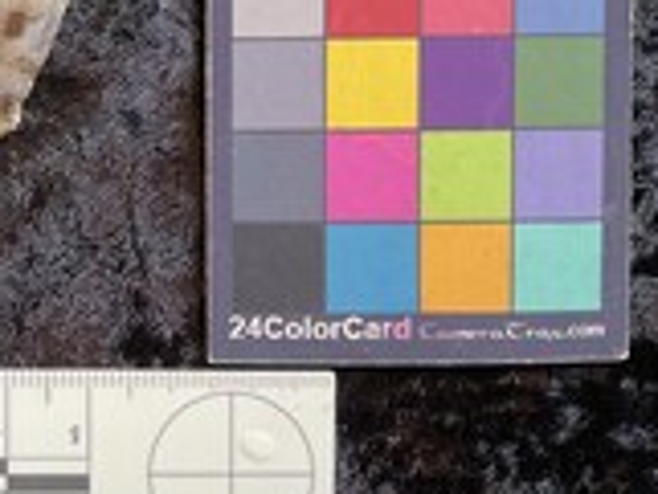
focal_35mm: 63
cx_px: -29
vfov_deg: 23.0
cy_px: 108
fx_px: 1198
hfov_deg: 28.4
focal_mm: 3
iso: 40
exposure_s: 1/50
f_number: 1.8
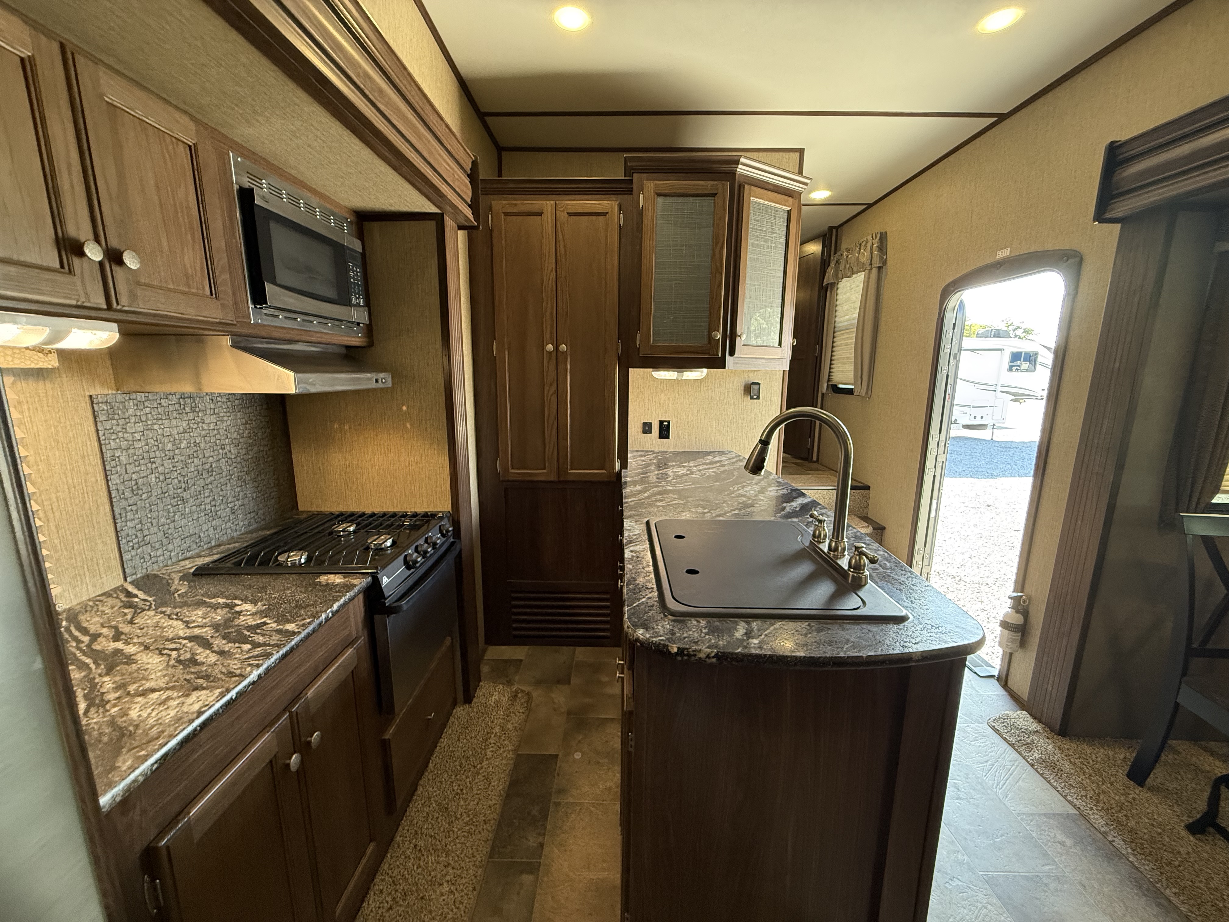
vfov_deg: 85.7
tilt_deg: -9.5
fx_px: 497
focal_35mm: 14
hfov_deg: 102.1
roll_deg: +0.6
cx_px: 614
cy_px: 461
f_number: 2.2
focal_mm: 2.22
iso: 320
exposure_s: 1/86
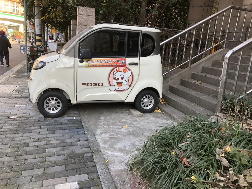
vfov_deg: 49.7
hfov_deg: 63.4
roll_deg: -3.4
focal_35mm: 28
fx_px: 204
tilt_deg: -12.4
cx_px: 126
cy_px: 94
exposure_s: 1/120
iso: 25
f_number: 1.8
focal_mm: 4
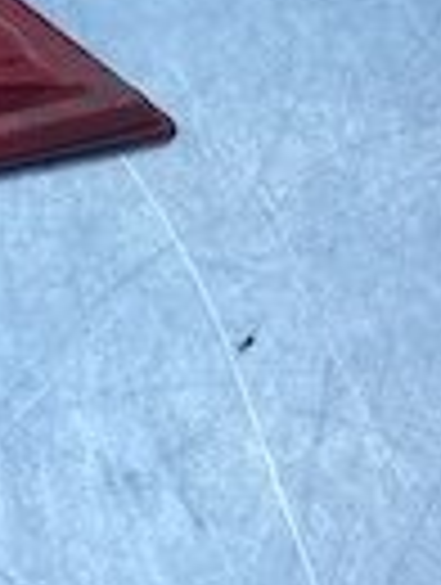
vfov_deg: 13.4
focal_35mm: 128
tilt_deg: -55.7
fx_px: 2167
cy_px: -540
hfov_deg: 10.2
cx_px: -603
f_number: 1.8
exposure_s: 1/738
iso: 32
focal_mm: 4.25
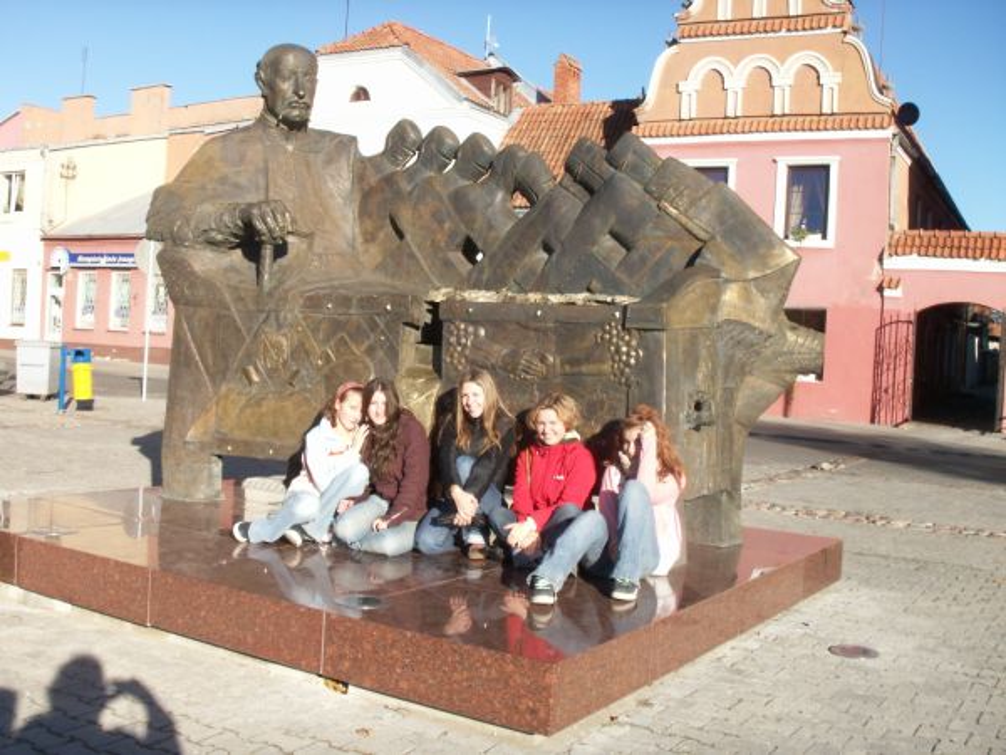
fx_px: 1075
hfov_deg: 50.1
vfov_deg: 38.7
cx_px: 503
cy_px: 378
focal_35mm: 37
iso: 50
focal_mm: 7.7
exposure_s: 1/125
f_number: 7.1
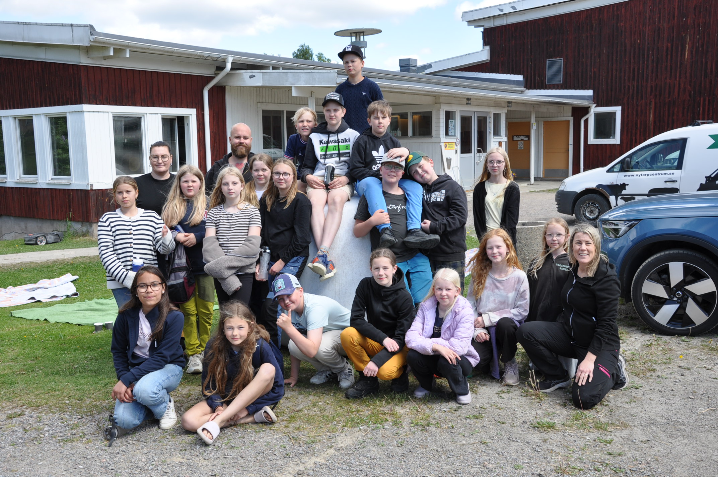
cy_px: 238
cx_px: 359
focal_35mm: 38
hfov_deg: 51.3
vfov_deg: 35.4
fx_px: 747
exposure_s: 1/250
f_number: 8
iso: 200
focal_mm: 25
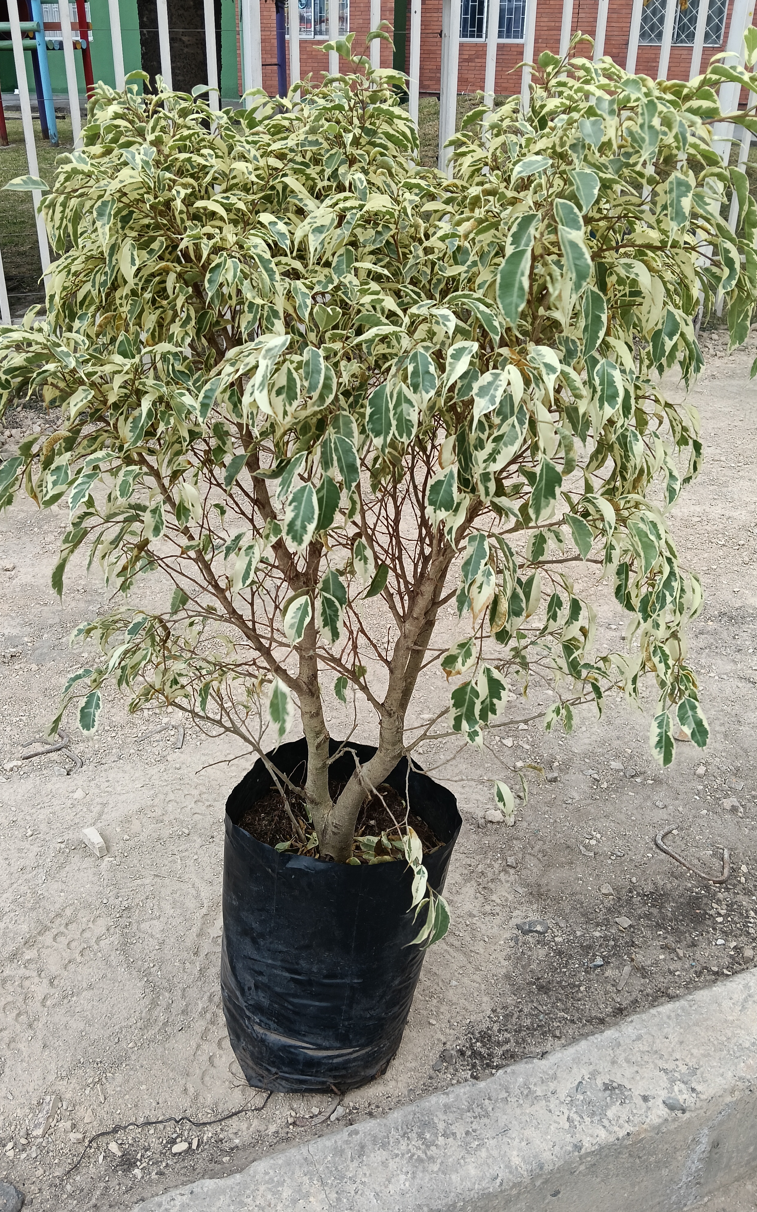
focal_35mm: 29
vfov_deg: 64.6
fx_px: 957
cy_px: 604
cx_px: 363
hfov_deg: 43.1
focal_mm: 3.98
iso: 50
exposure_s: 1/143
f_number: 1.8
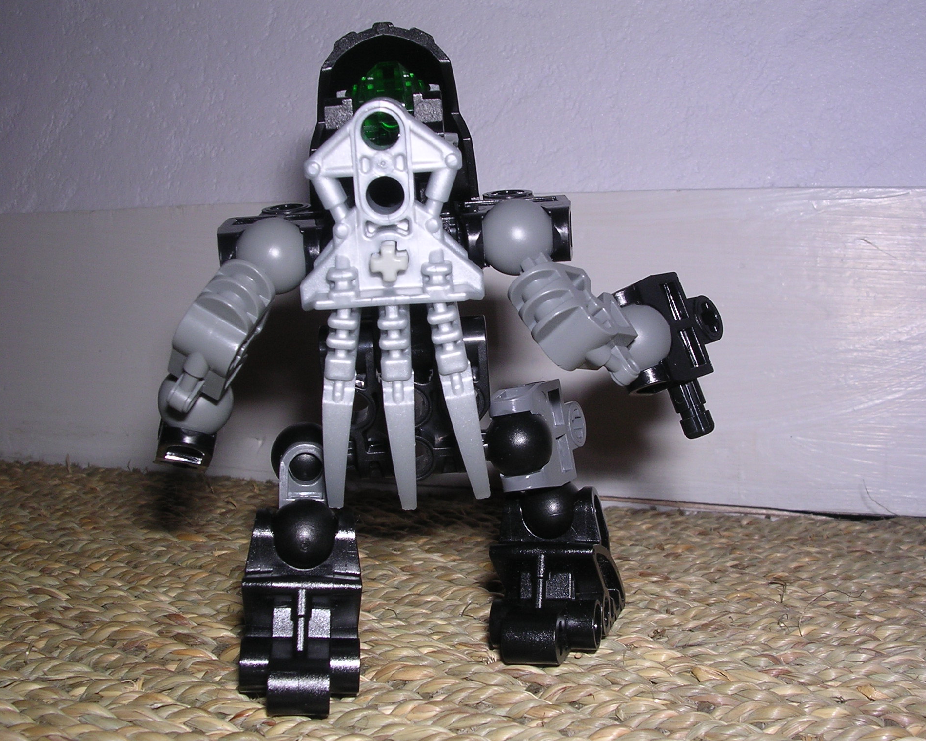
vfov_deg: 37.3
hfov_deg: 45.8
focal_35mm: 40
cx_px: 493
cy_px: 374
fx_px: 1096
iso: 100
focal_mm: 5.8
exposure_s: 1/60.1
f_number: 5.6
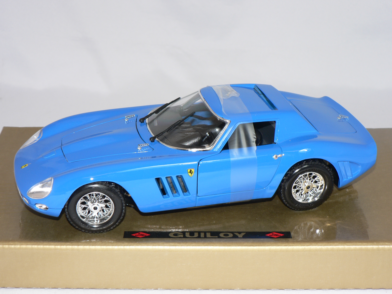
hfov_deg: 27.8
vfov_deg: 21.0
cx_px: 196
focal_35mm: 70
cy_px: 147
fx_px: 793
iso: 80
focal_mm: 11.6
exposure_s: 1/60
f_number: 3.2
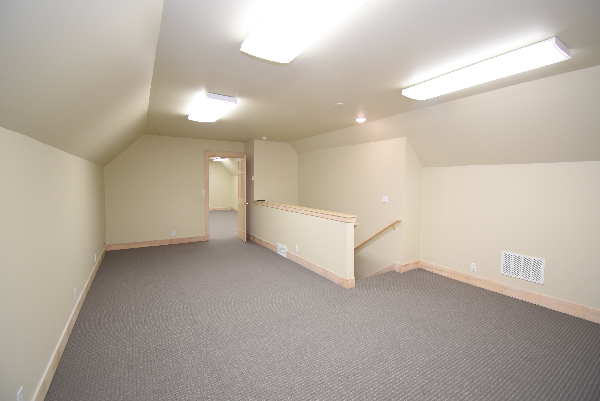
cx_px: 300
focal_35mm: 15
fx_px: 250
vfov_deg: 77.4
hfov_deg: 100.4
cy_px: 200
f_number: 4.5
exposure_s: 1/80
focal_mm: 10
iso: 800
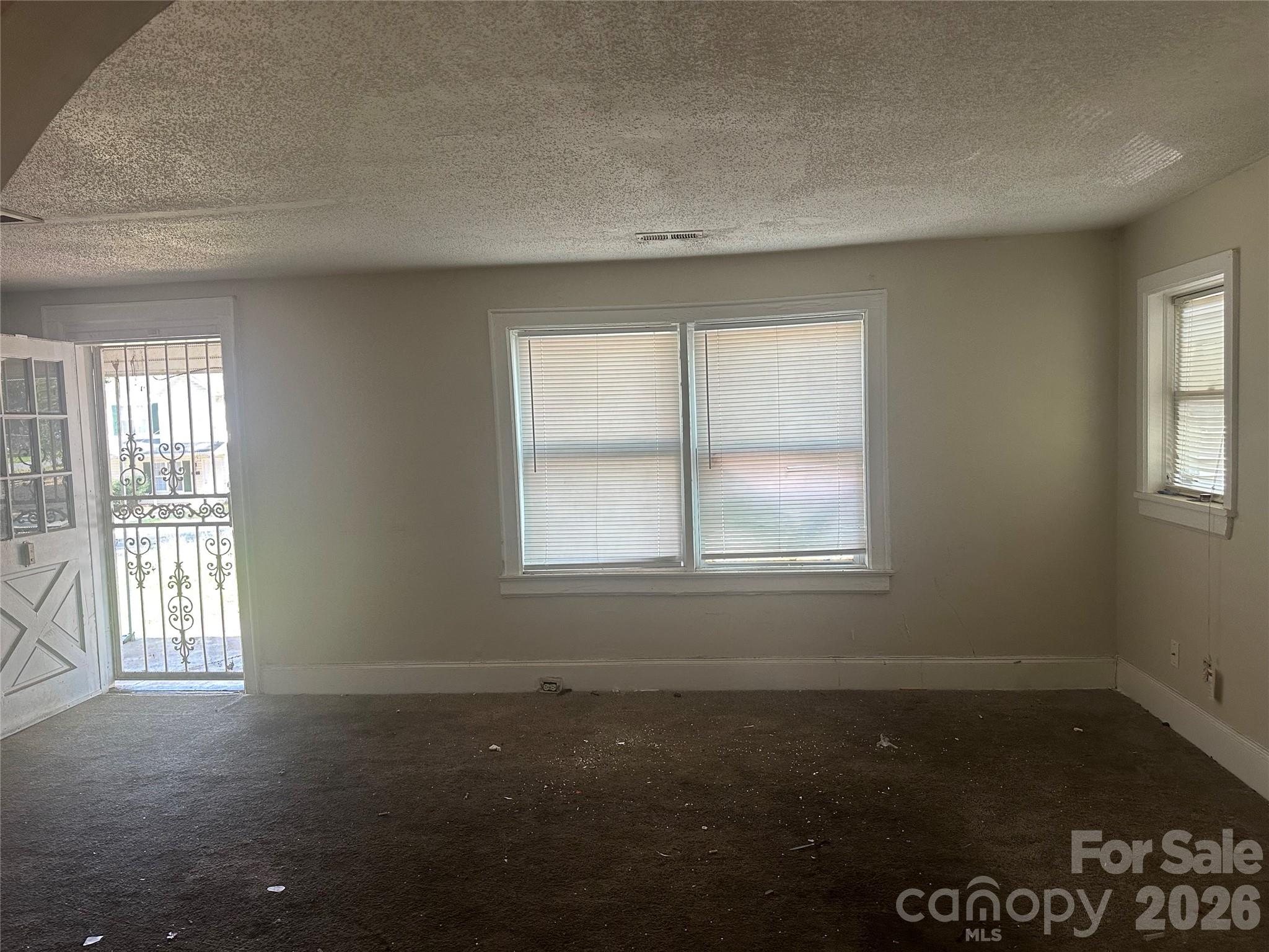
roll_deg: +2.2
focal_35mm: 24
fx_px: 880
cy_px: 476
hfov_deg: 71.6
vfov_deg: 56.8
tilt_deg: -3.3
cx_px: 634
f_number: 1.78
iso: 250
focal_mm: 6.86
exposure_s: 1/90
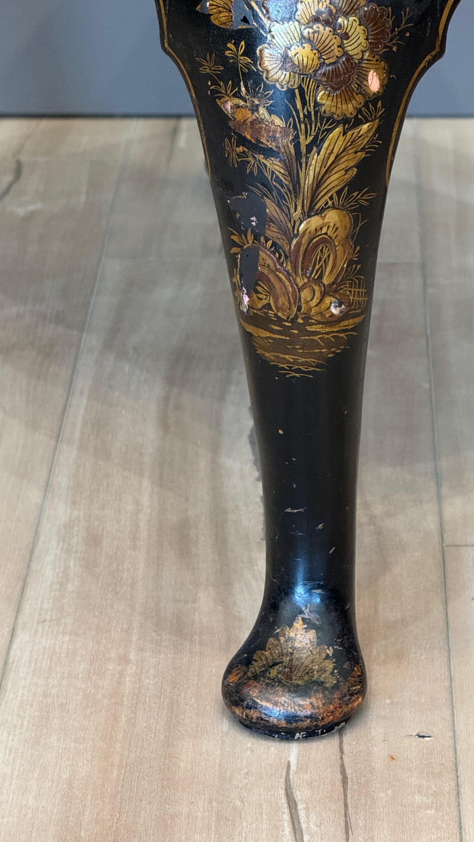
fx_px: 2928
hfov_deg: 9.3
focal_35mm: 131
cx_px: 266
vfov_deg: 16.4
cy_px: 421
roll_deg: +0.3
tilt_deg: -22.9
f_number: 2.8
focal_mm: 15.66
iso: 250
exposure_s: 1/60
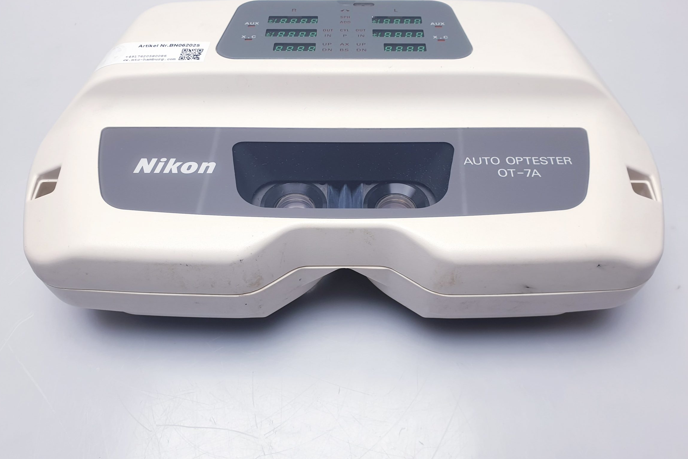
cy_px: 227
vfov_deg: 43.6
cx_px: 340
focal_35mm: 30
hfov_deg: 61.9
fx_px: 573
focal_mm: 4.3
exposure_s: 1/100
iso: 50
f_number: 2.4
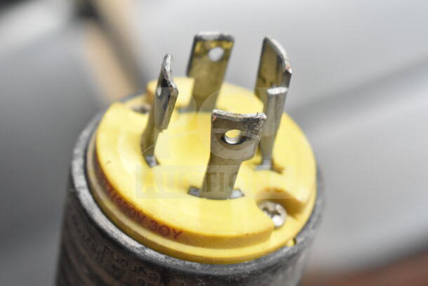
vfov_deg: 16.6
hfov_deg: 24.6
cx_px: 214
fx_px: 981
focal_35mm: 82
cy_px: 143
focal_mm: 55
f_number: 5.6
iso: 5600
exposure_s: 1/100
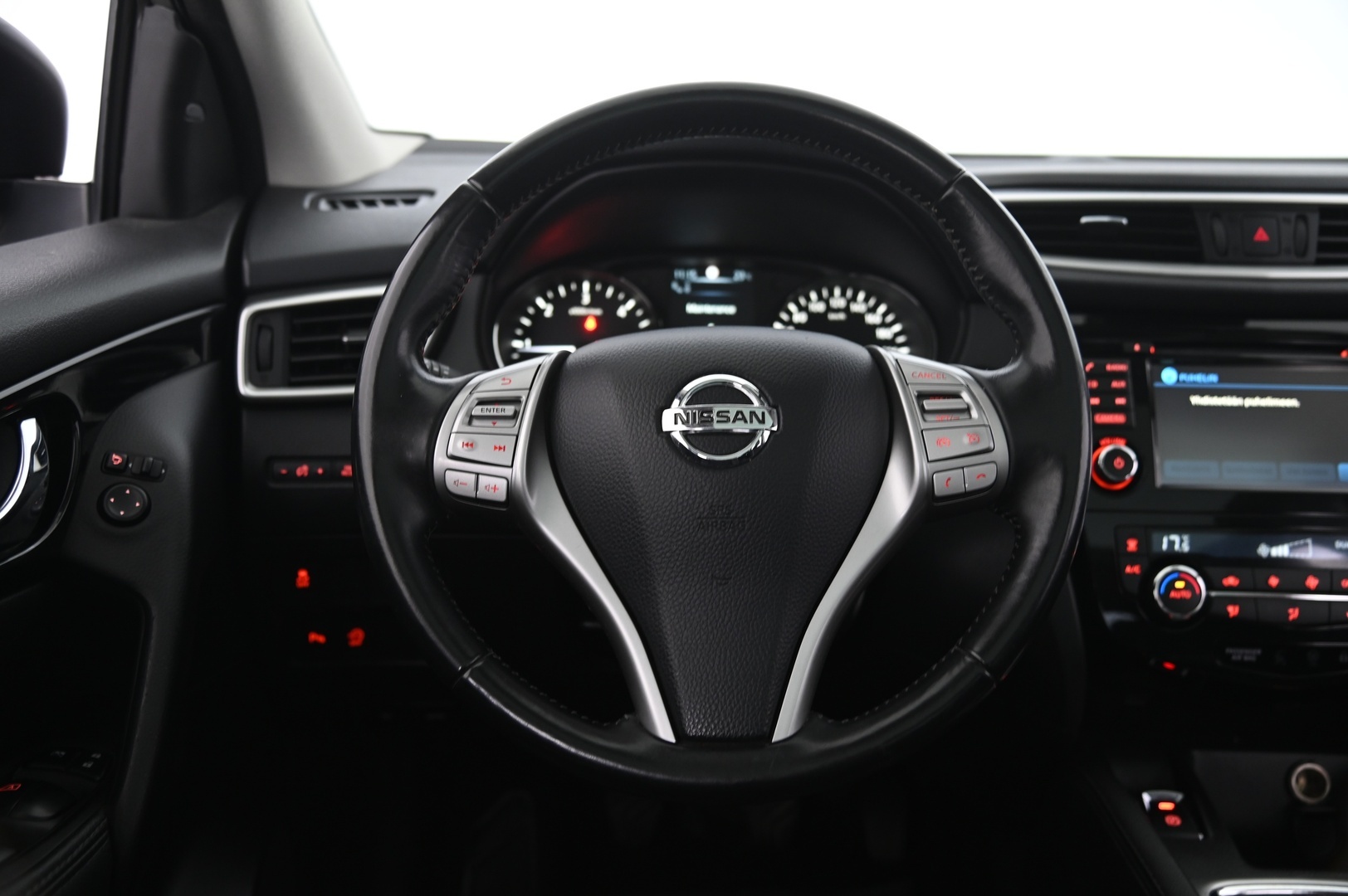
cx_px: 674
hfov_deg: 54.5
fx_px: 1309
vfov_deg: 37.8
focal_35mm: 35
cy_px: 448
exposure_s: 1/10
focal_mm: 35
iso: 1000
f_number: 4
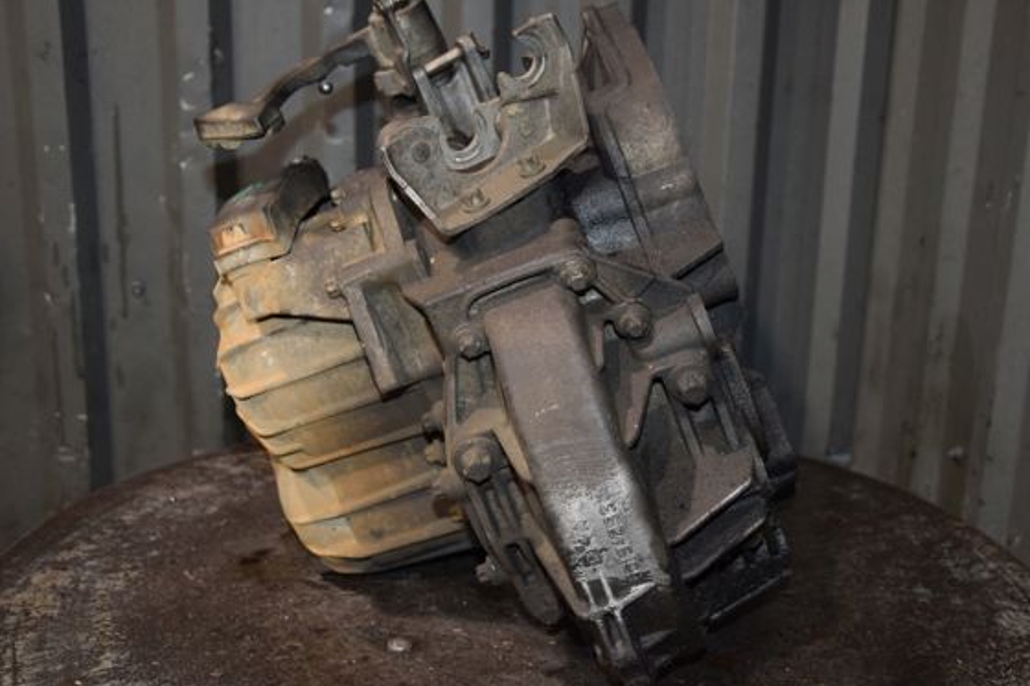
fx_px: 1373
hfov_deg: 41.1
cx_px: 530
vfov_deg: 28.1
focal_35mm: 48
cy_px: 331
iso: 800
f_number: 5
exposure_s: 1/60
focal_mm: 28
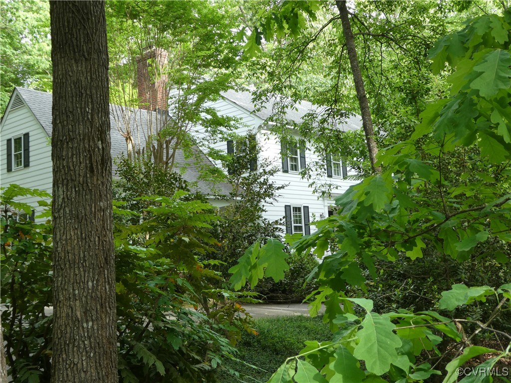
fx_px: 650
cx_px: 256
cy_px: 192
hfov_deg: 42.9
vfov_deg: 32.9
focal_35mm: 44
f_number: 4
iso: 200
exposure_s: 1/80
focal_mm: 7.8
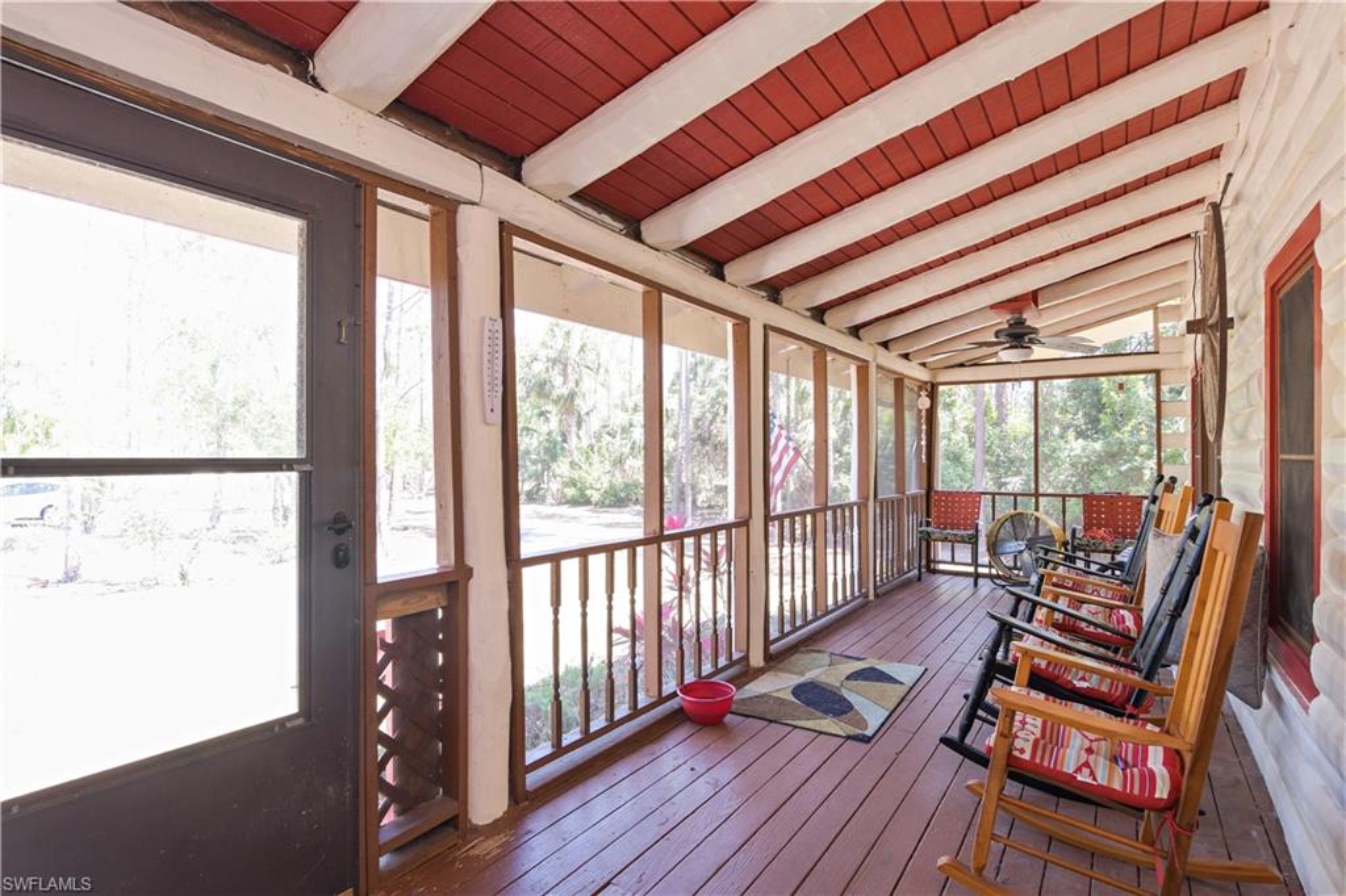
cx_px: 673
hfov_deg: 100.4
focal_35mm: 15
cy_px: 448
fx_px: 561
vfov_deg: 77.3
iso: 200
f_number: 8
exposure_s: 1/10
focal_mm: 10
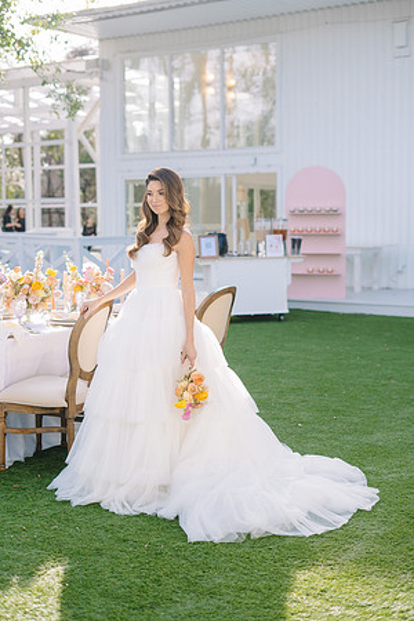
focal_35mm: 50
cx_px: 207
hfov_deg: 27.0
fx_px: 862
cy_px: 310
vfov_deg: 39.6
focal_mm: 50
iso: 50
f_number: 2.5
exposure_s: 1/200
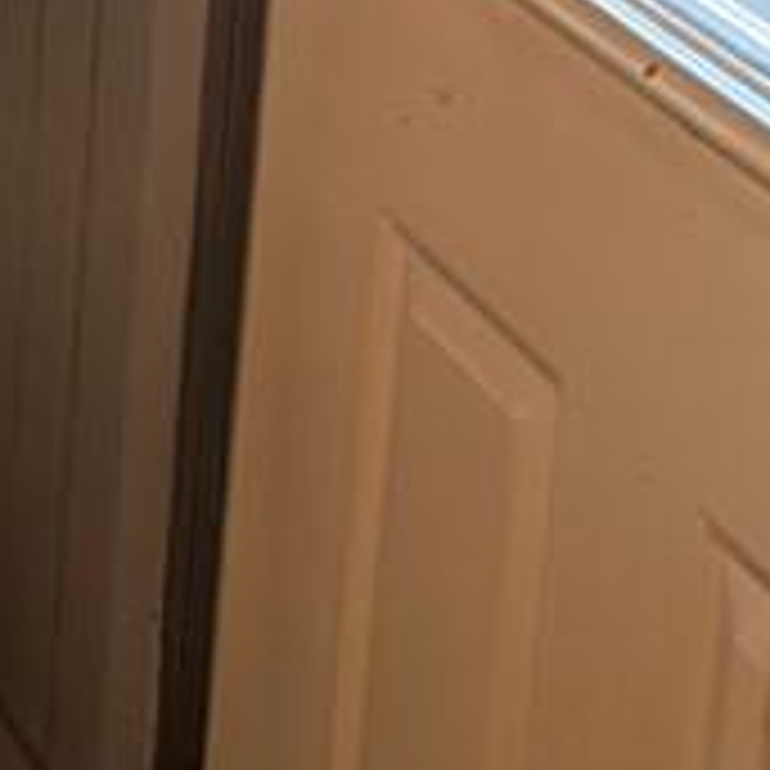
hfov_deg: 11.3
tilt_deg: -9.4
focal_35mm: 127
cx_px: -1103
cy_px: -626
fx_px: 3196
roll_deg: -1.4
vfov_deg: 12.5
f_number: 1.78
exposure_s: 1/40
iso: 500
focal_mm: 6.76
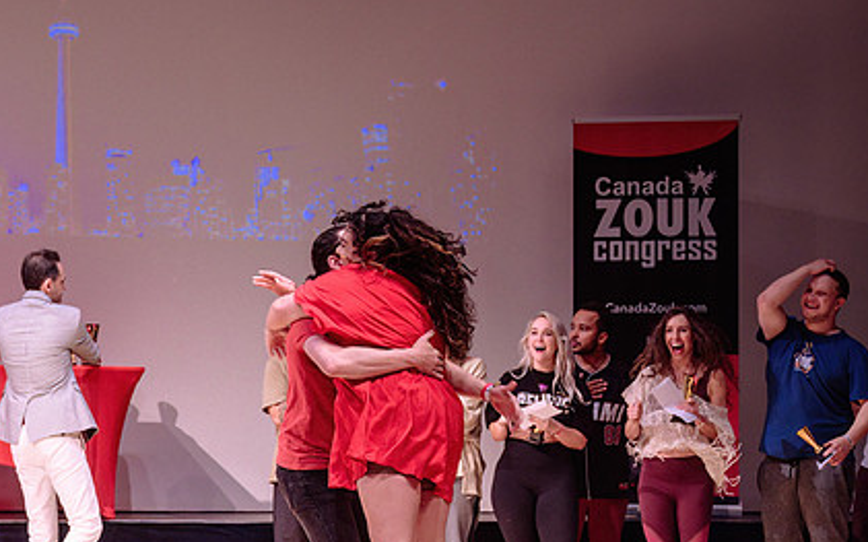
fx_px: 2460
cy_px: 376
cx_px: 236
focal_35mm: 104
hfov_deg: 19.9
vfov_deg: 12.6
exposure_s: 1/200
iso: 1000
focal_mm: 53
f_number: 3.2
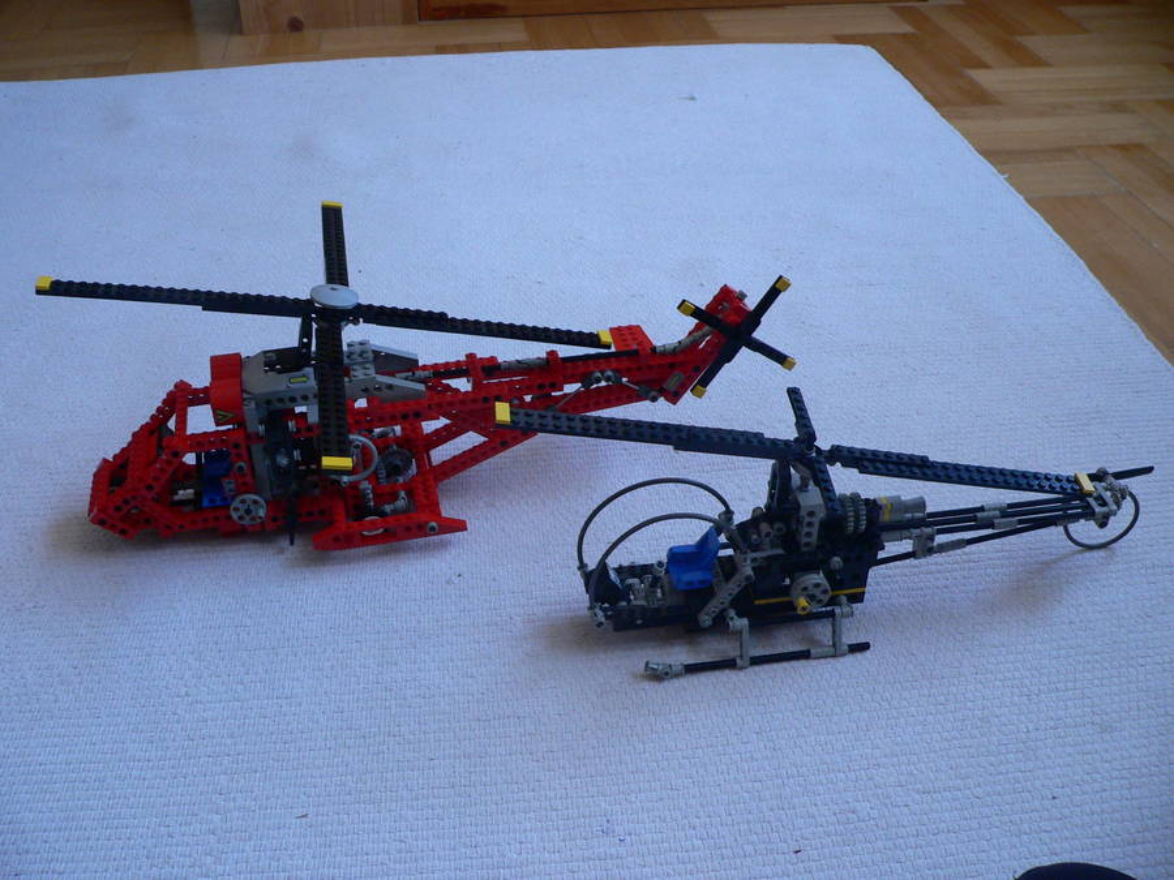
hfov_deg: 51.4
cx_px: 587
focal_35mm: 36
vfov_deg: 39.7
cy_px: 440
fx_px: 1221
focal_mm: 6
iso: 200
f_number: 2.8
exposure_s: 1/40
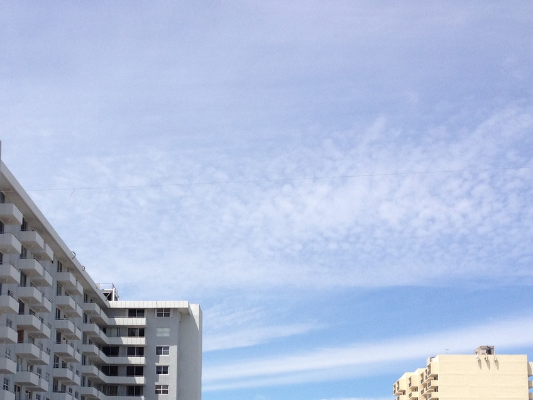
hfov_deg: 29.2
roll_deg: -1.0
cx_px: 187
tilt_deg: +6.2
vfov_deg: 21.7
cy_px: 370
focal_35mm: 66
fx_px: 1016
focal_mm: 4.28
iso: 50
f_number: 2.4
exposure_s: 1/2304
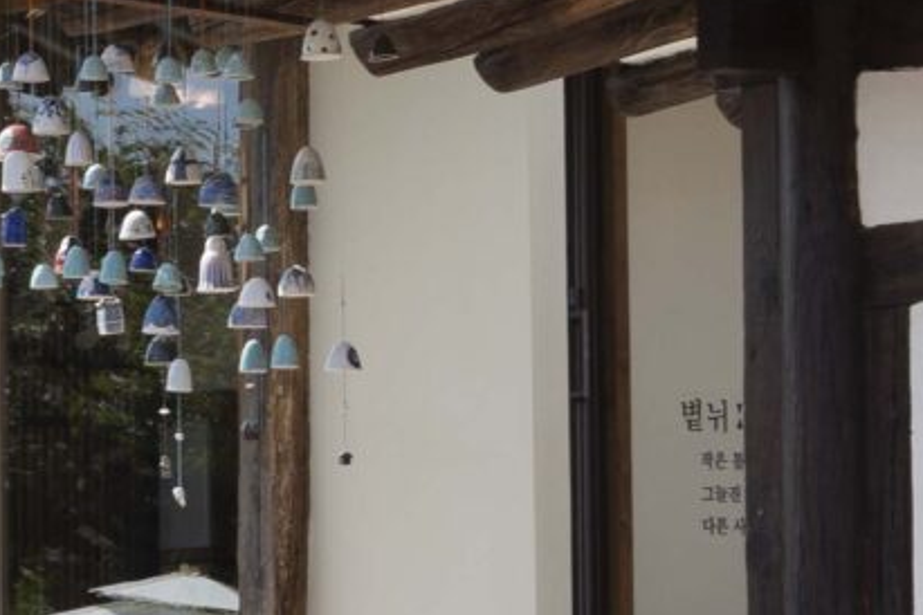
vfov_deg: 5.7
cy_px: 345
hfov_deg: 8.2
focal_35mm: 243
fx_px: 6230
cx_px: -692
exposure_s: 1/125
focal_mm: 39
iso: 100
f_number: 10
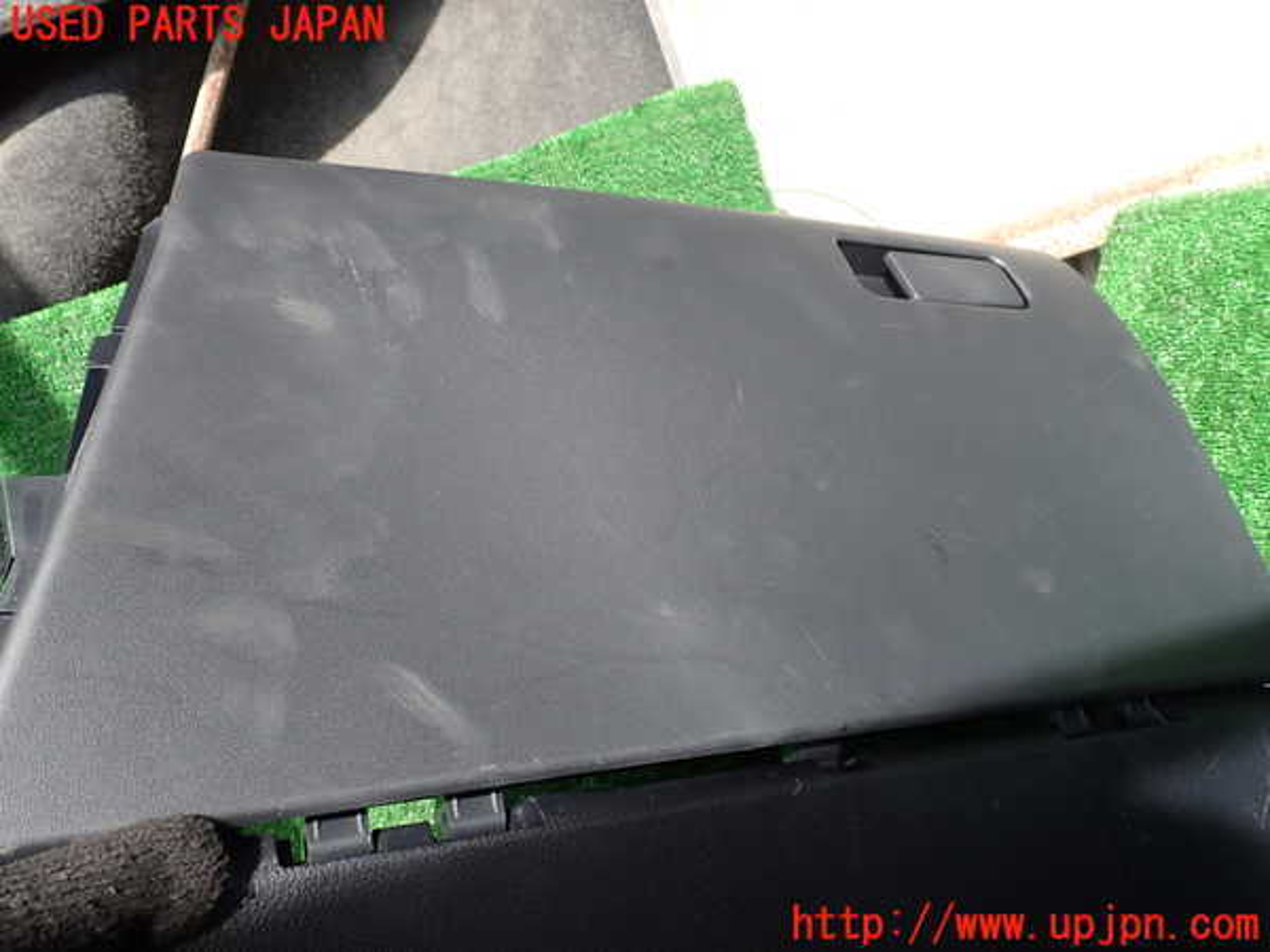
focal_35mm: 30
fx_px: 1101
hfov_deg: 60.0
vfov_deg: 46.8
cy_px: 476
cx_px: 635
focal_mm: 5.4
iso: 100
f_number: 3.2
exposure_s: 1/160
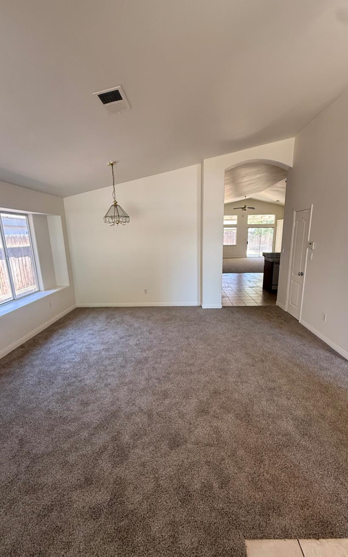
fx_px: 258
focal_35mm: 17
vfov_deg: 94.1
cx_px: 184
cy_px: 303
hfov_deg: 67.9
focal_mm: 2.22
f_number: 2.2
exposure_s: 1/91
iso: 320
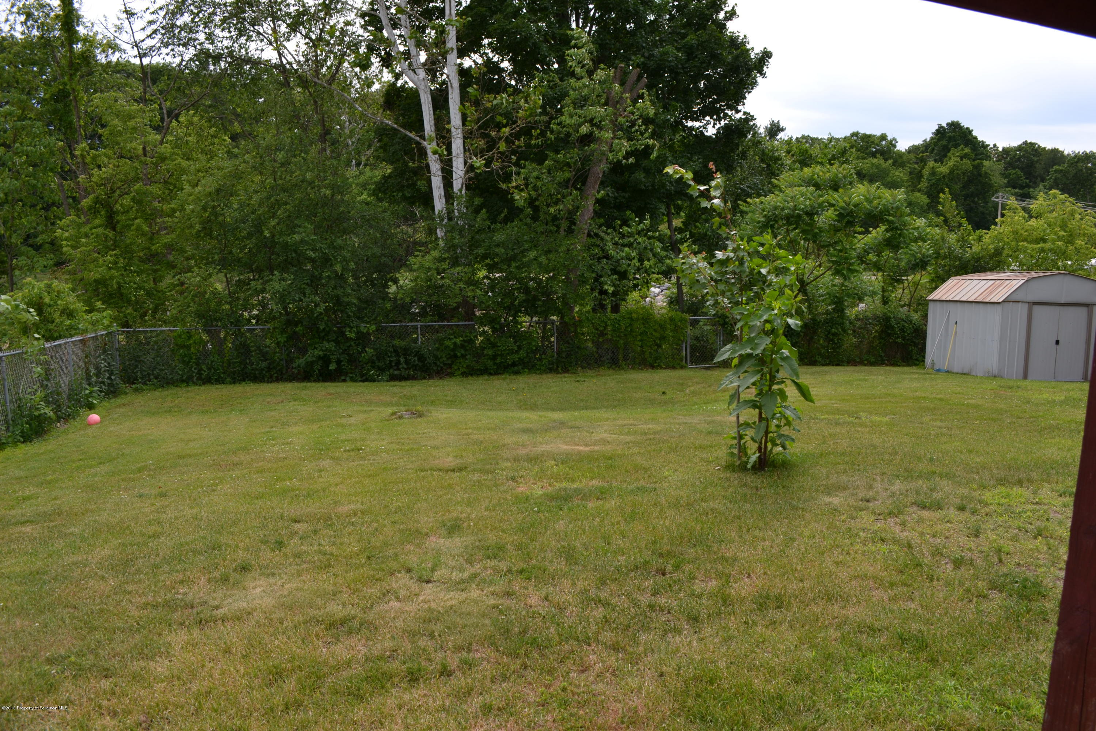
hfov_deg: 67.4
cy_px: 366
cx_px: 548
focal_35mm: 27
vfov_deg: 47.9
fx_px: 822
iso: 100
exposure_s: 1/160
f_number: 6.3
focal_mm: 18
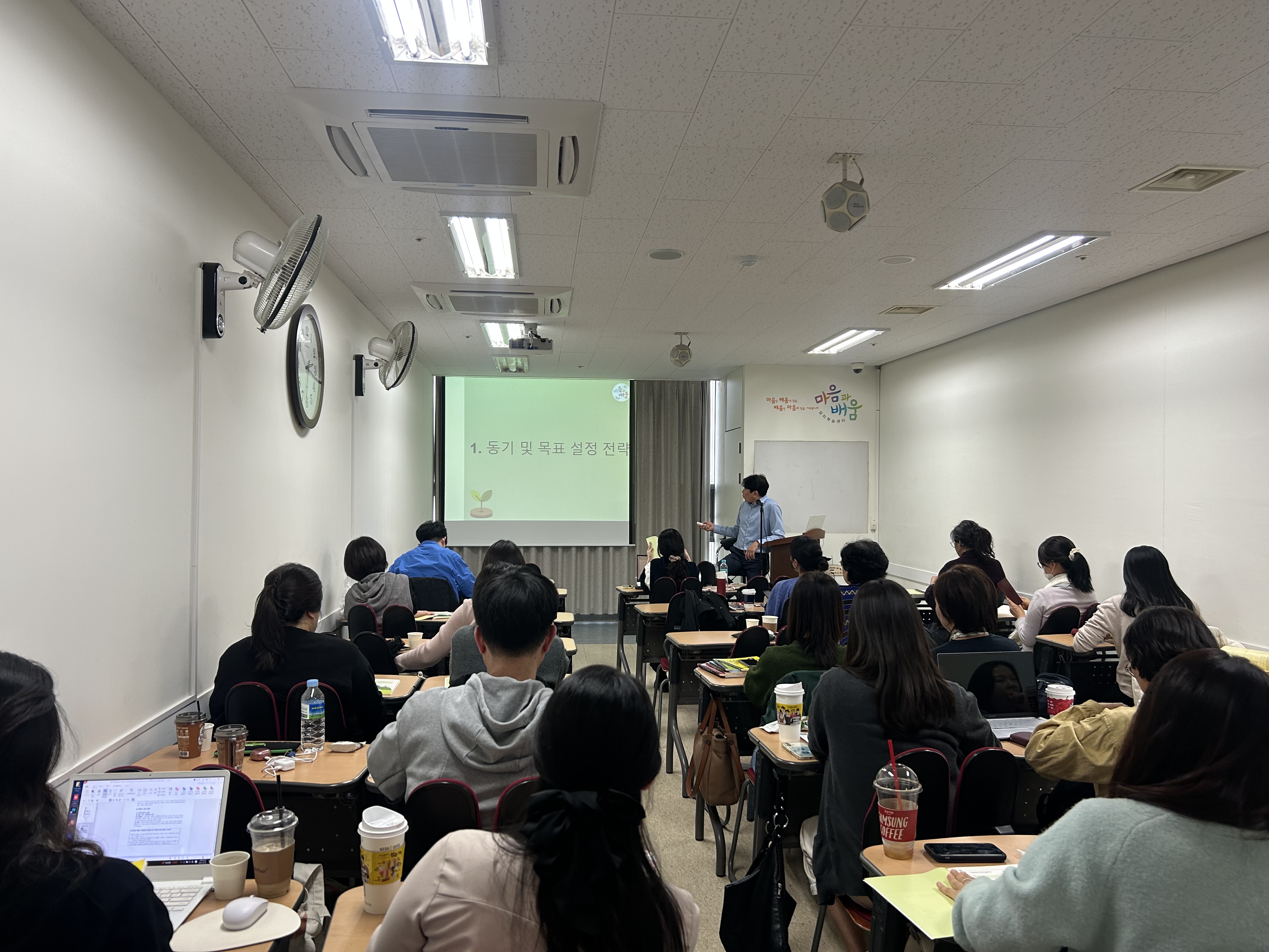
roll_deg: -0.5
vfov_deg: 53.1
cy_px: 476
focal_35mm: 26
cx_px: 634
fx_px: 953
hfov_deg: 67.3
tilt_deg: -0.4
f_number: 1.5
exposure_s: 1/120
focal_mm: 5.7
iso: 80
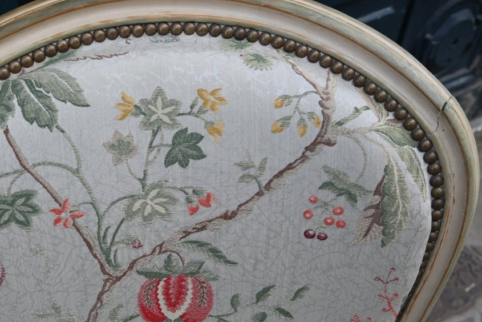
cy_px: 204
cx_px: 173
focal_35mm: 45
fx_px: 599
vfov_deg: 29.9
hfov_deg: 43.4
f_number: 4.5
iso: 200
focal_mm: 21
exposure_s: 1/250
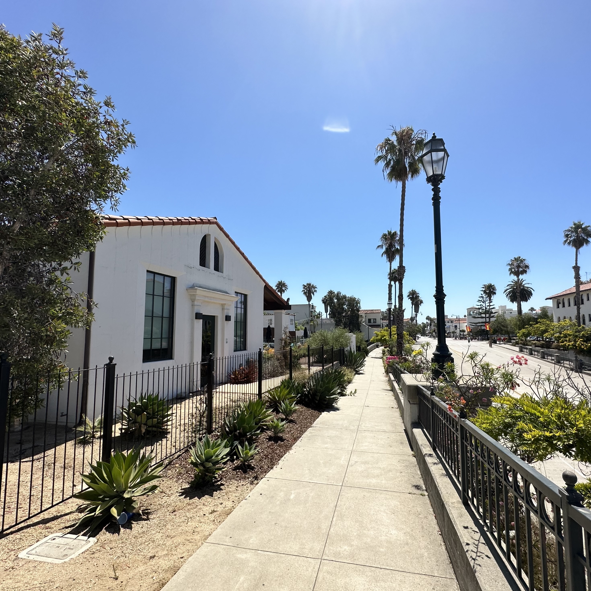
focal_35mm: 17
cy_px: 304
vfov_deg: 83.9
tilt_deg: +6.0
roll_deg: +0.4
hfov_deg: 83.8
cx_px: 322
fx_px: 328
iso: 50
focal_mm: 2.22
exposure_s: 1/2747
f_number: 2.2
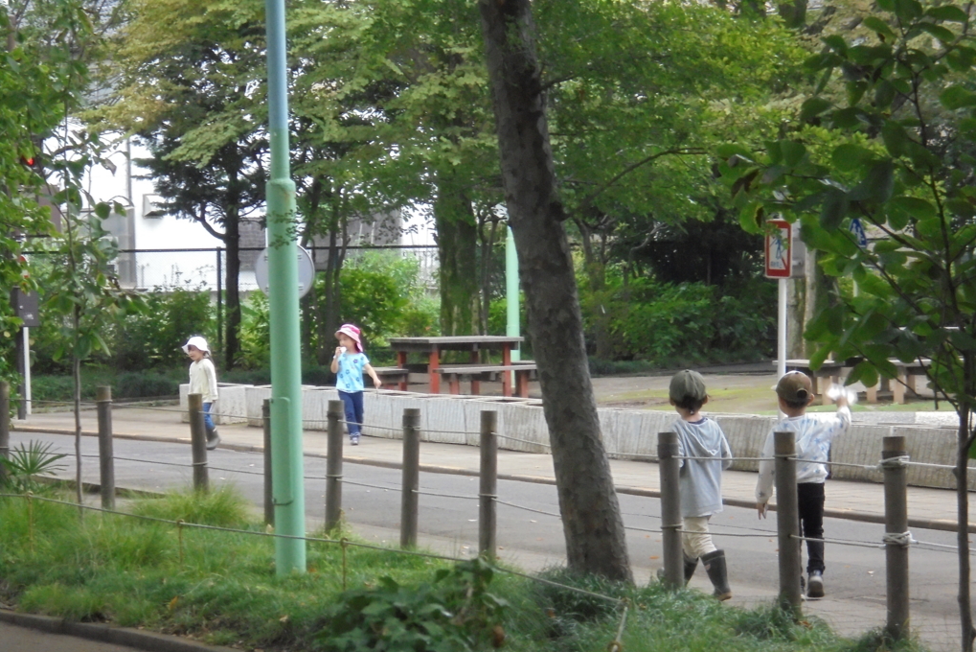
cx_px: 489
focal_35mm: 163
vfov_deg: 8.4
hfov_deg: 12.6
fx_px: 4420
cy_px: 367
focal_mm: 27.6
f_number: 6.5
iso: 400
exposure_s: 1/60
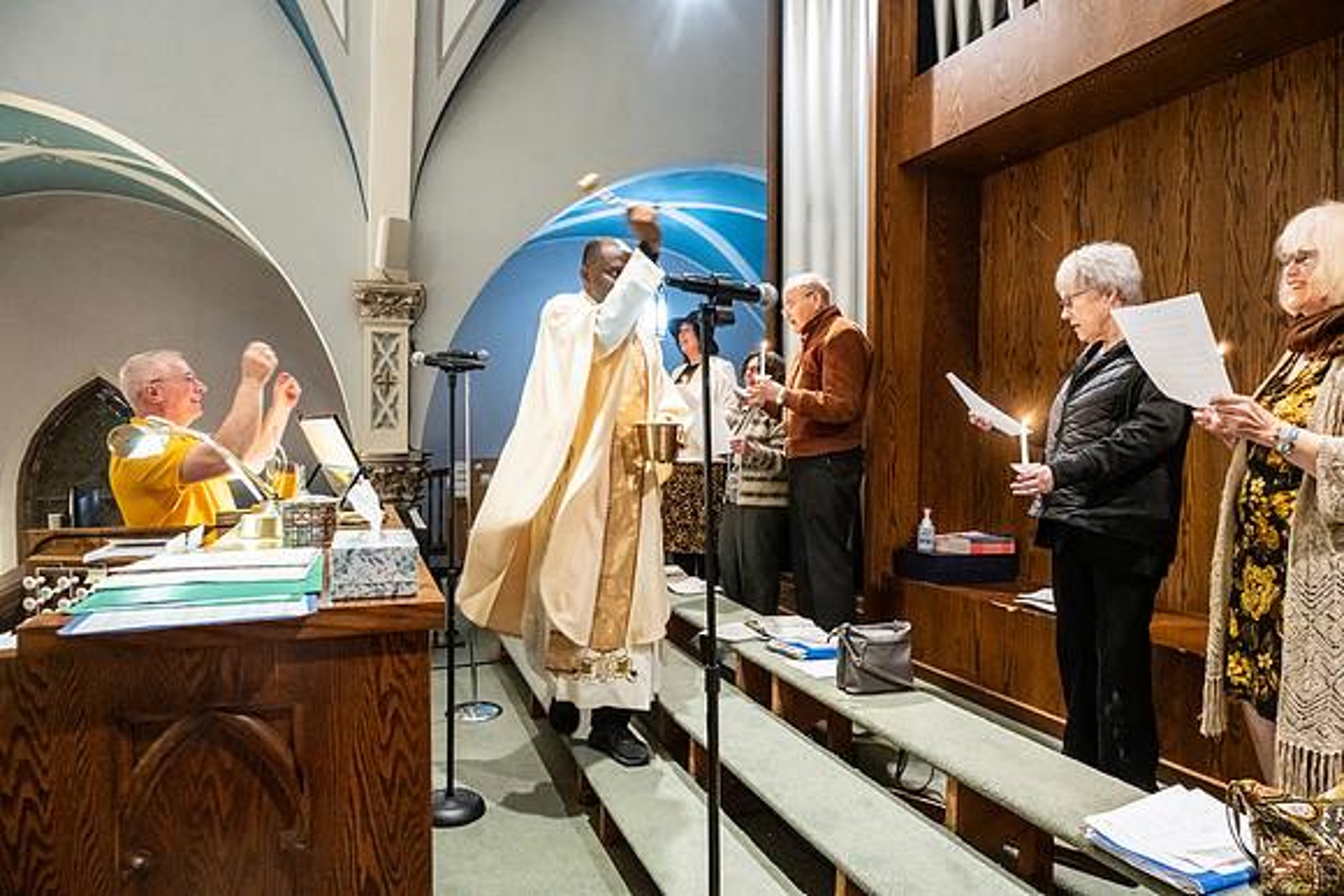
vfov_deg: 53.2
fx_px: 896
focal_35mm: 24
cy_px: 448
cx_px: 672
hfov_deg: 73.7
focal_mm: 24
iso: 5000
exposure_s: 1/60
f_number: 7.1
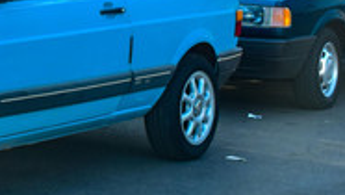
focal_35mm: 135
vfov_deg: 8.9
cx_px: -87
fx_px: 1236
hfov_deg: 15.2
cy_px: -29
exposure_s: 1/60
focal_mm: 32
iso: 200
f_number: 6.3
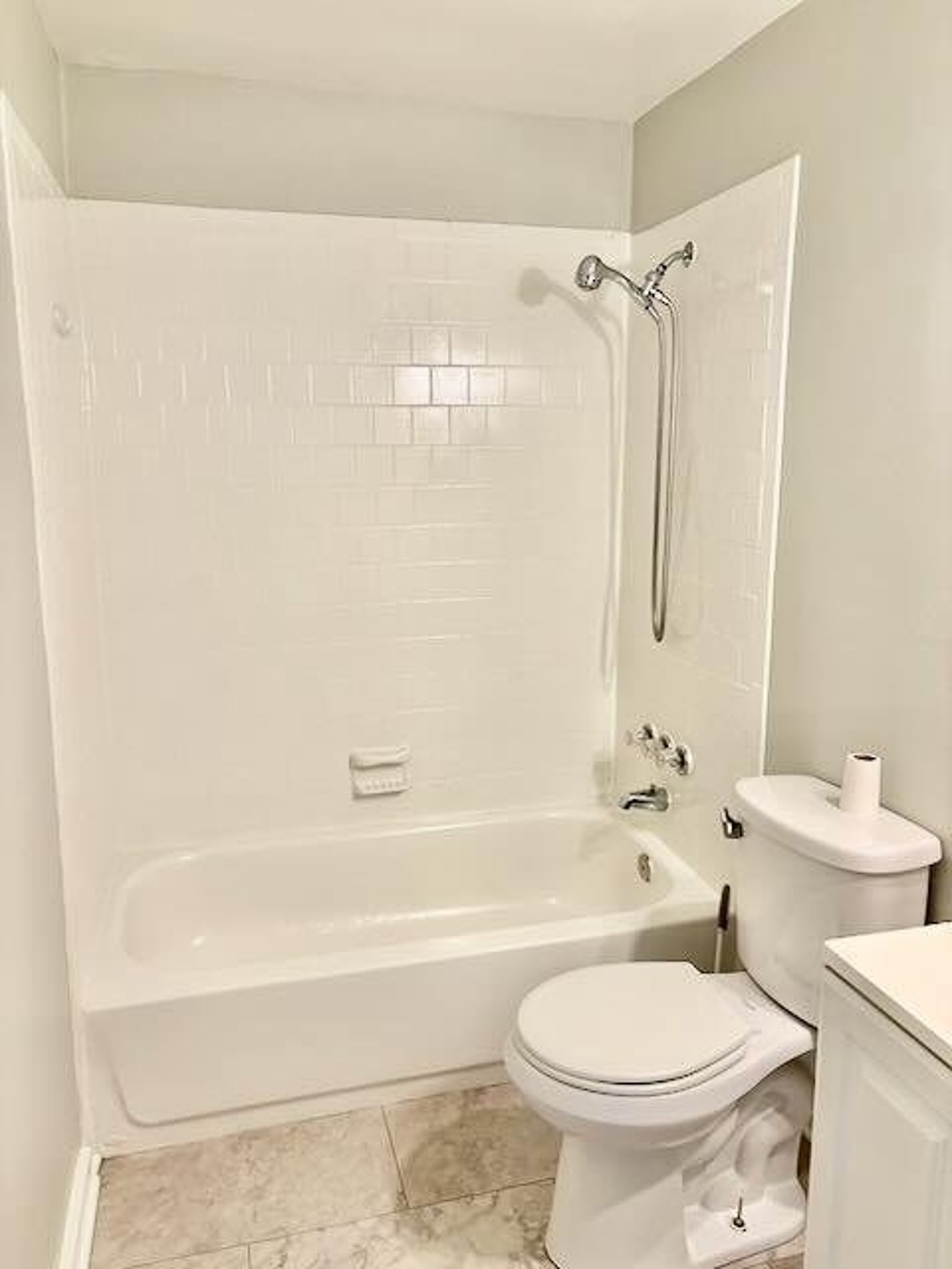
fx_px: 953
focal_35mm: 26
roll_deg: -0.5
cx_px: 476
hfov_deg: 53.1
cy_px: 634
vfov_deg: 67.3
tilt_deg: -11.3
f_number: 1.6
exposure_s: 1/60
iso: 80
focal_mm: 5.96
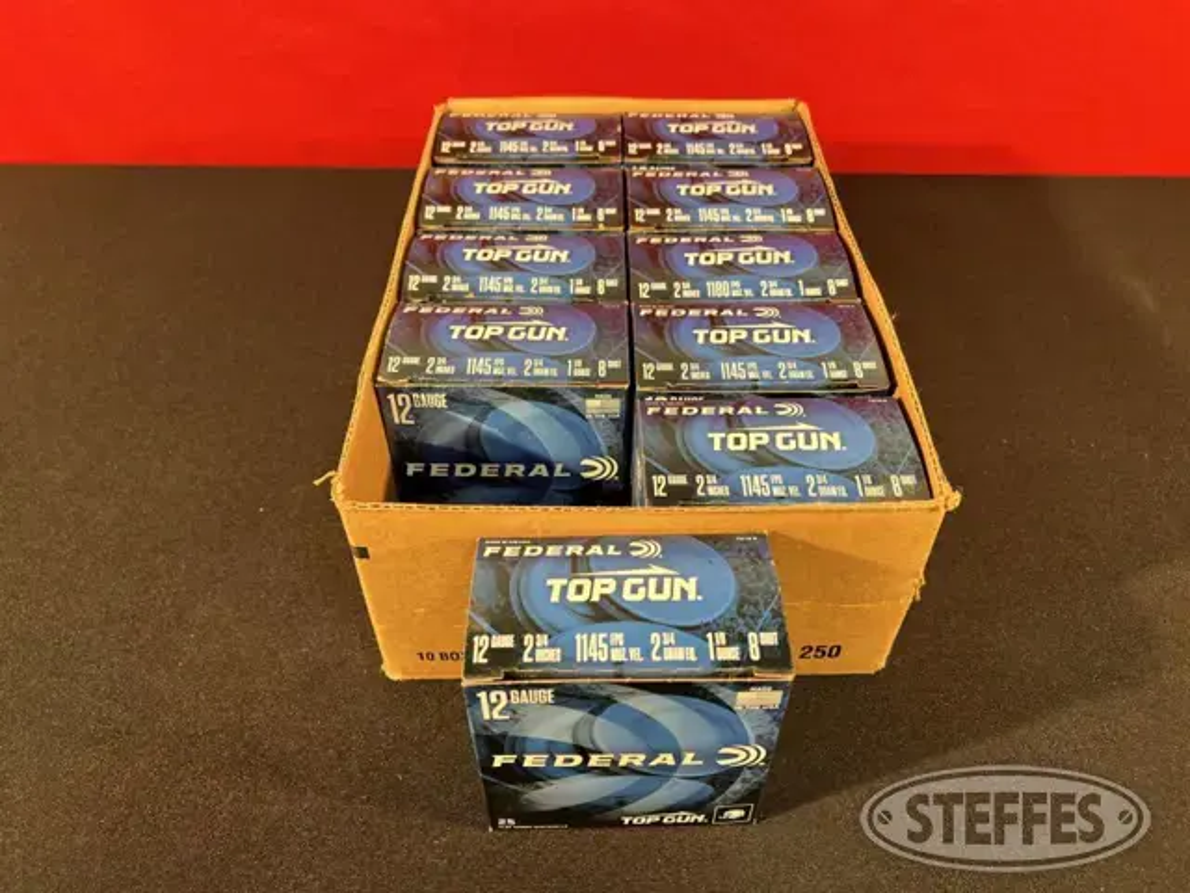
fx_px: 894
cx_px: 595
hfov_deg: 67.3
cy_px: 446
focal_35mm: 26
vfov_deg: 53.1
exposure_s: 1/120
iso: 100
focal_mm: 5.7
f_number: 1.5
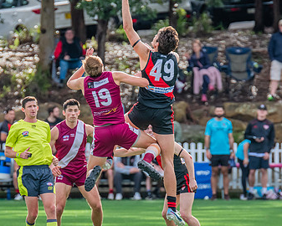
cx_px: 114
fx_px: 7182
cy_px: 155
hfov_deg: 2.2
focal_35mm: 860
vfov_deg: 1.8
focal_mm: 420
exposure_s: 1/1250
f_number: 6.3
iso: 800
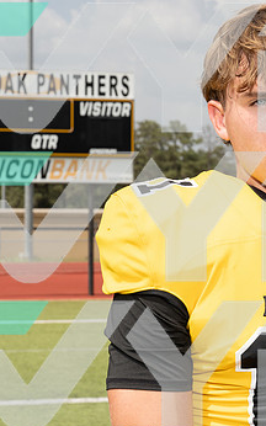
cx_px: 238
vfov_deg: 18.8
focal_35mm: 111
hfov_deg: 11.7
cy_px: 217
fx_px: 1289
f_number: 11
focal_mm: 65
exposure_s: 1/250
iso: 160
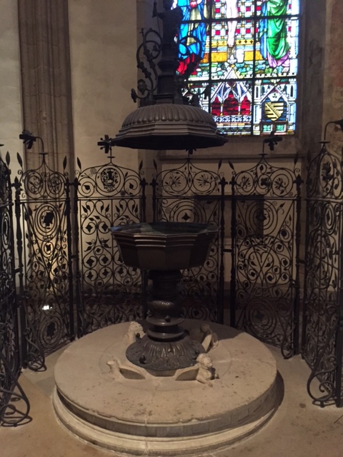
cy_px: 228
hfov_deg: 48.2
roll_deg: +0.2
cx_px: 172
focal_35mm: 29
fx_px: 383
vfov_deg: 61.7
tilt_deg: -4.8
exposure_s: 1/17
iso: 400
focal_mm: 4.15
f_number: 2.2
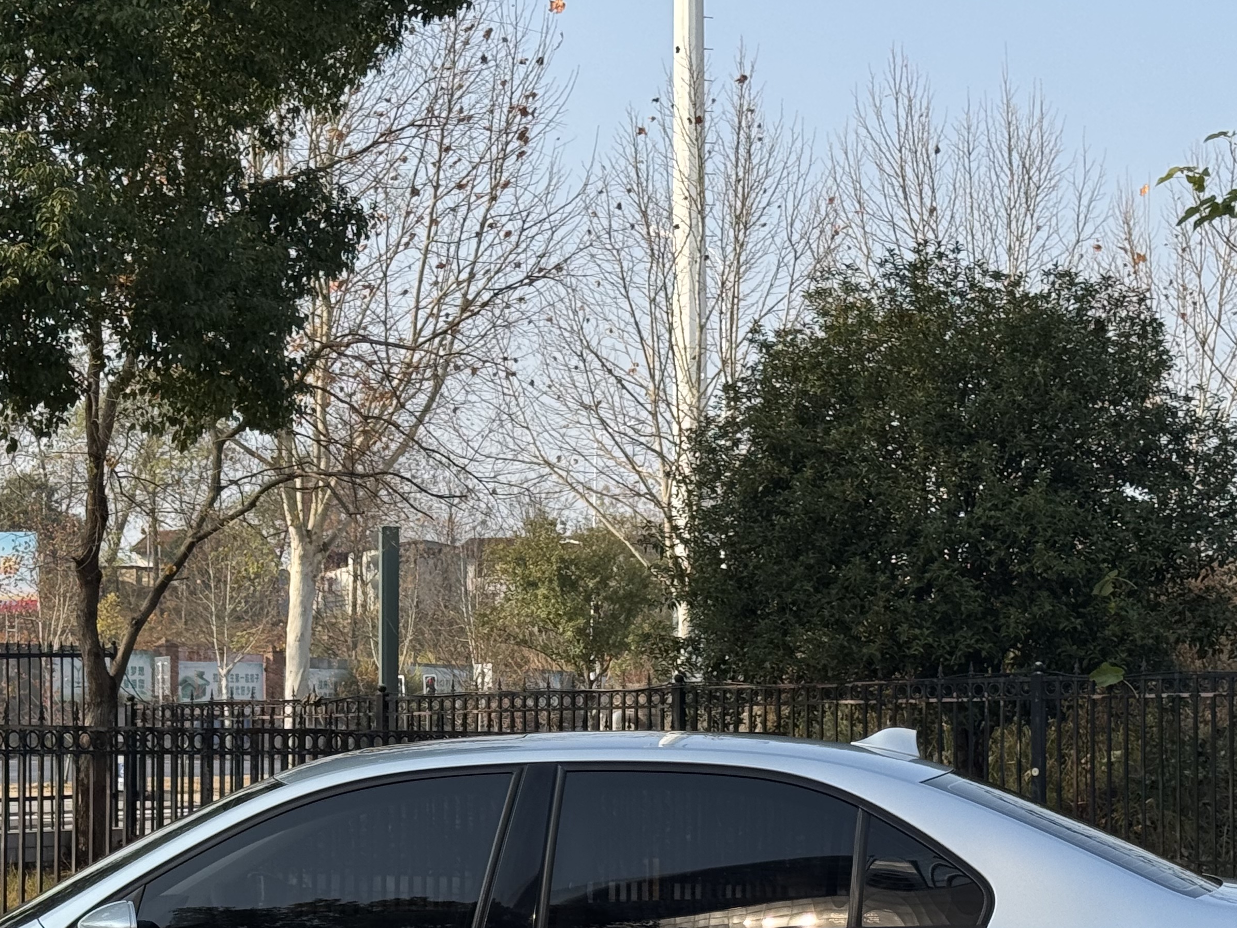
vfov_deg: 18.1
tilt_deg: +1.2
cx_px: 509
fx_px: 2895
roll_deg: +0.0
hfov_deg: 24.1
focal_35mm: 81
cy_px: 731
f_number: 1.78
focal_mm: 6.76
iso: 64
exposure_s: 1/2415
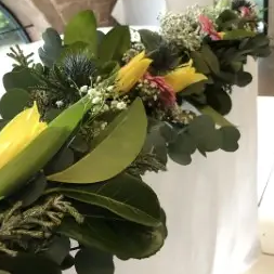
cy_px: 135
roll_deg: +7.4
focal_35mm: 47
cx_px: 108
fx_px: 421
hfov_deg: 35.9
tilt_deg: -20.2
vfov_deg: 36.1
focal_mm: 4
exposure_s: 1/17
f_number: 1.8
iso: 80
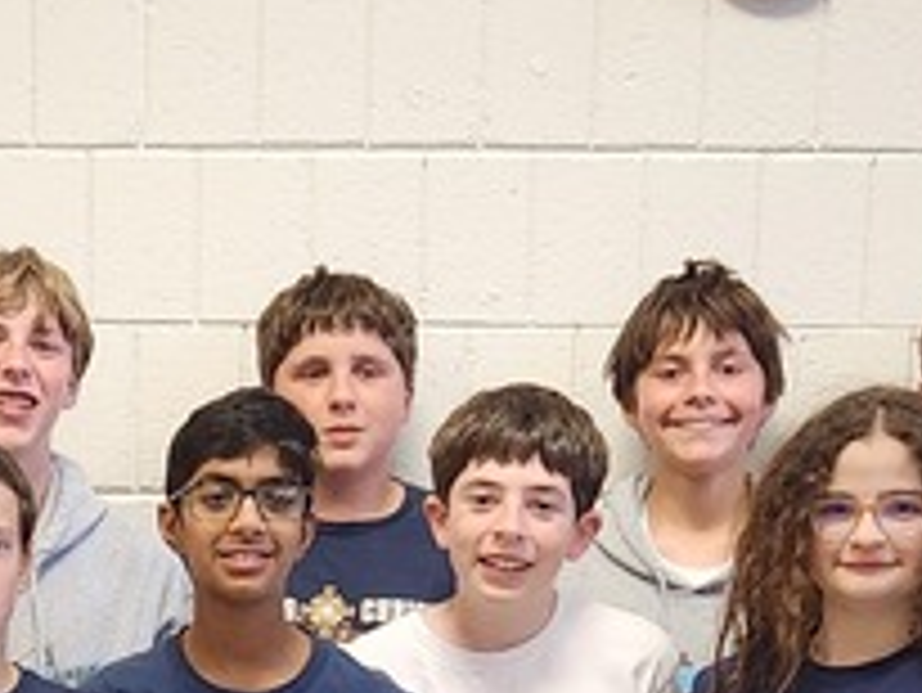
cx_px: 234
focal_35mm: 115
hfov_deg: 17.0
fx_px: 3065
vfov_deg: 12.2
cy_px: 1062
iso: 400
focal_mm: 5.4
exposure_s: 1/120
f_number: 1.8
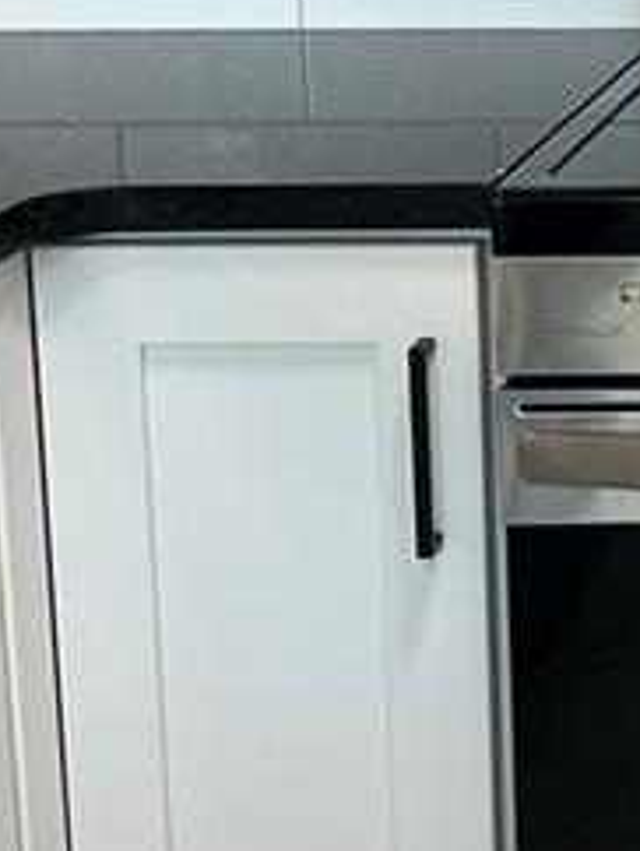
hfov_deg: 11.5
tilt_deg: -10.7
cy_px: 84
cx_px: 1189
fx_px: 2928
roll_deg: -0.7
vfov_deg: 16.3
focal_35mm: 119
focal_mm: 6.86
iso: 200
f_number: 1.78
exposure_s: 1/120
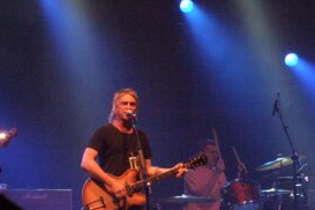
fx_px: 1759
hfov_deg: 10.2
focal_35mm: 201
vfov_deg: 6.8
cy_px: 126
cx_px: 123
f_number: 4
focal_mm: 28.4
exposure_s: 1/60
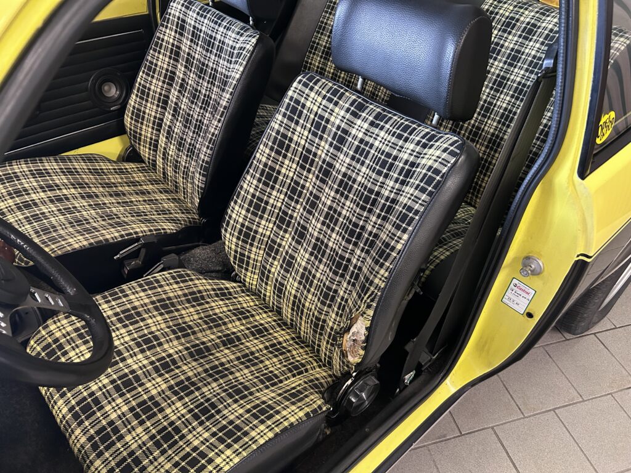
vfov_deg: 53.1
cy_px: 236
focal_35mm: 26
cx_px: 316
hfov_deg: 67.3
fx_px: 474
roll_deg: -1.9
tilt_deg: -40.4
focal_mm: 5.7
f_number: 1.5
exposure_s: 1/50
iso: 400
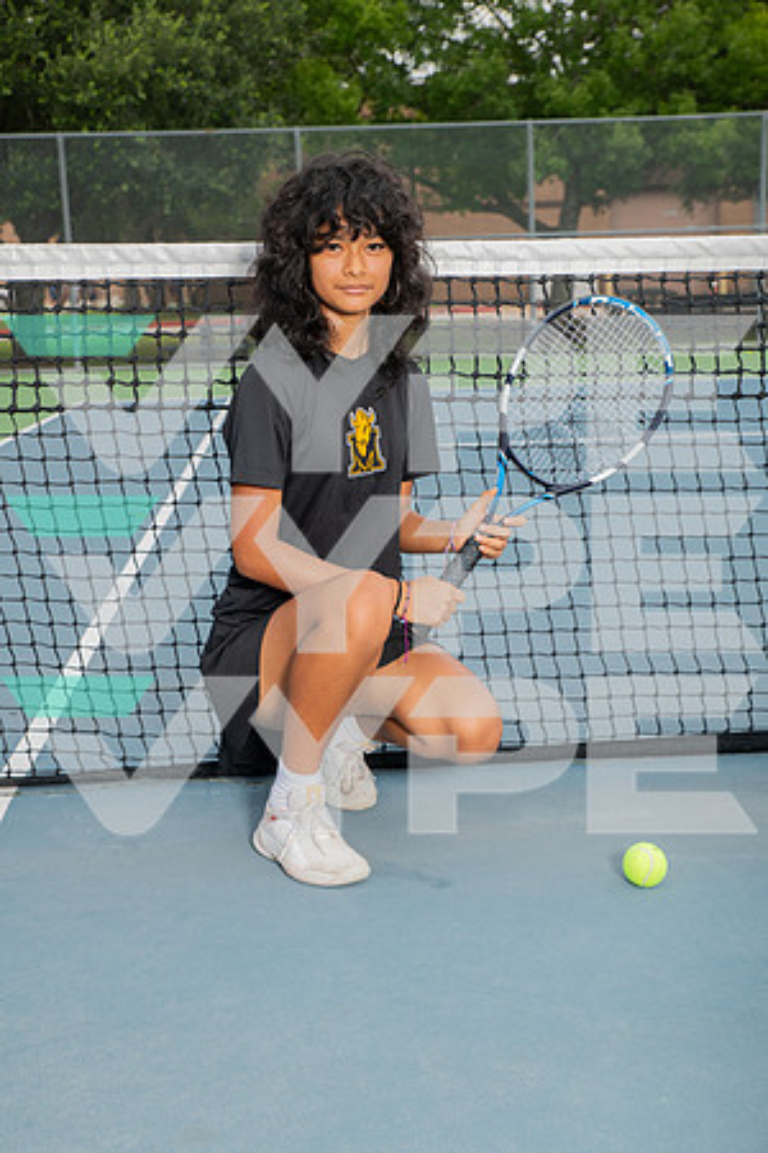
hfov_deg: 27.0
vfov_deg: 39.6
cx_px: 384
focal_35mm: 50
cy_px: 576
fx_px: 1600
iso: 100
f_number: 6.3
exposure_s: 1/250
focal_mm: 50
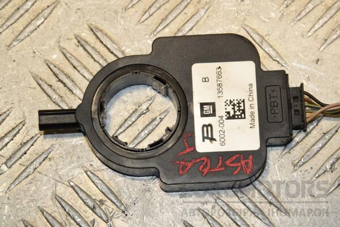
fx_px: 1487
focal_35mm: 158
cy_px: 114
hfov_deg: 13.0
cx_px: 170
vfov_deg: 8.7
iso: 800
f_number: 10
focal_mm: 105
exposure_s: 1/200
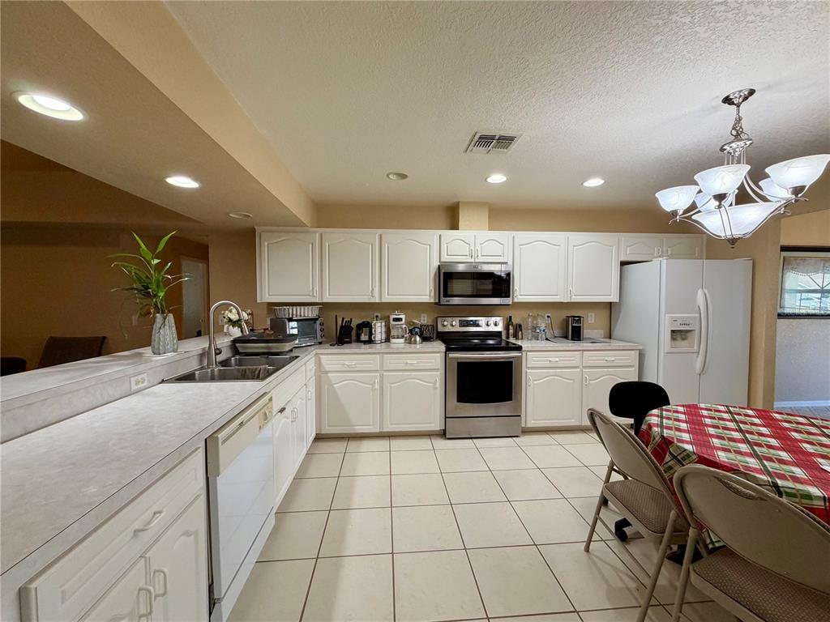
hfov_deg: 102.1
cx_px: 415
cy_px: 311
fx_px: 336
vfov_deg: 85.7
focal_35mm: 14
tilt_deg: -1.8
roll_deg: -0.4
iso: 200
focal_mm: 2.22
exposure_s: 1/120
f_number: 2.2
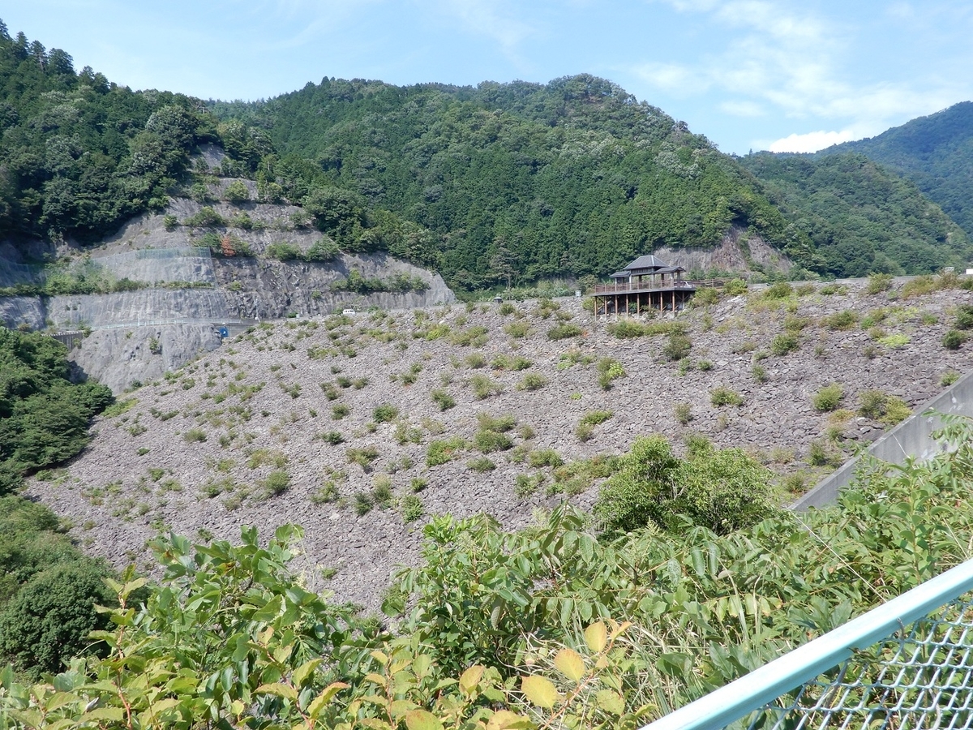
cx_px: 486
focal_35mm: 30
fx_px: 843
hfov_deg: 60.0
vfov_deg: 46.8
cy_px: 365
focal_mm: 5.4
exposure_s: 1/200
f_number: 5.6
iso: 80
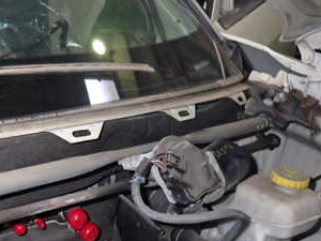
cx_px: 10
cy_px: 154
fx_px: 464
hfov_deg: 35.1
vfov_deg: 29.0
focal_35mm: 50
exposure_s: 1/30
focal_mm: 4.5
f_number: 5.6
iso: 500
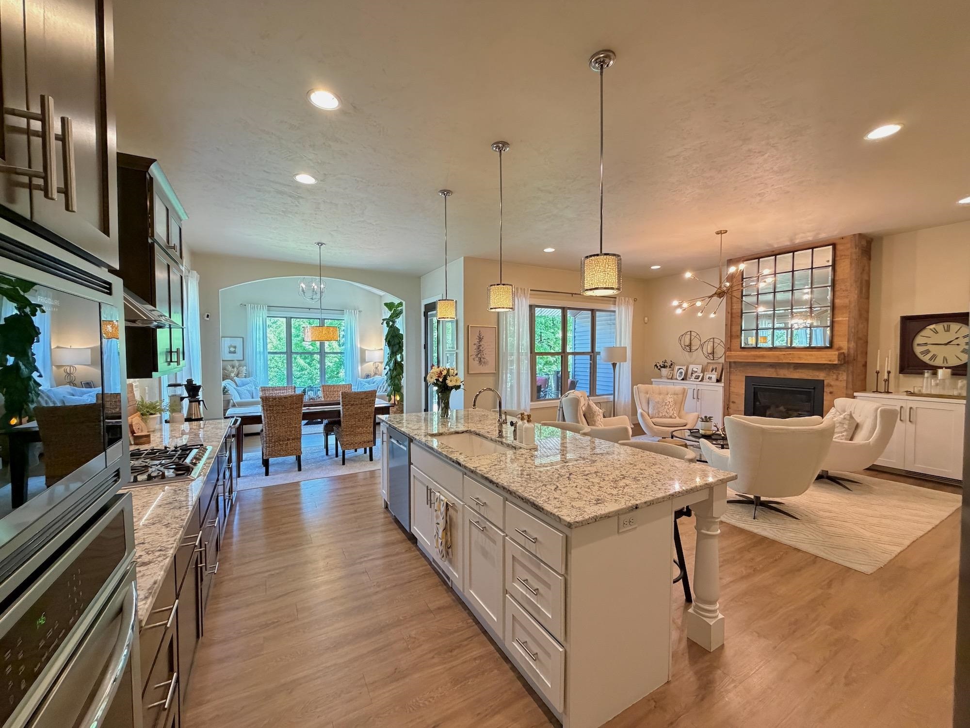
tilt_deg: -2.1
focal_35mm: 14
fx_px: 392
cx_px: 485
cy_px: 364
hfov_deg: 102.1
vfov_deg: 85.7
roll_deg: +0.0
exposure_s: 1/60
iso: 640
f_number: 2.2
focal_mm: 2.22
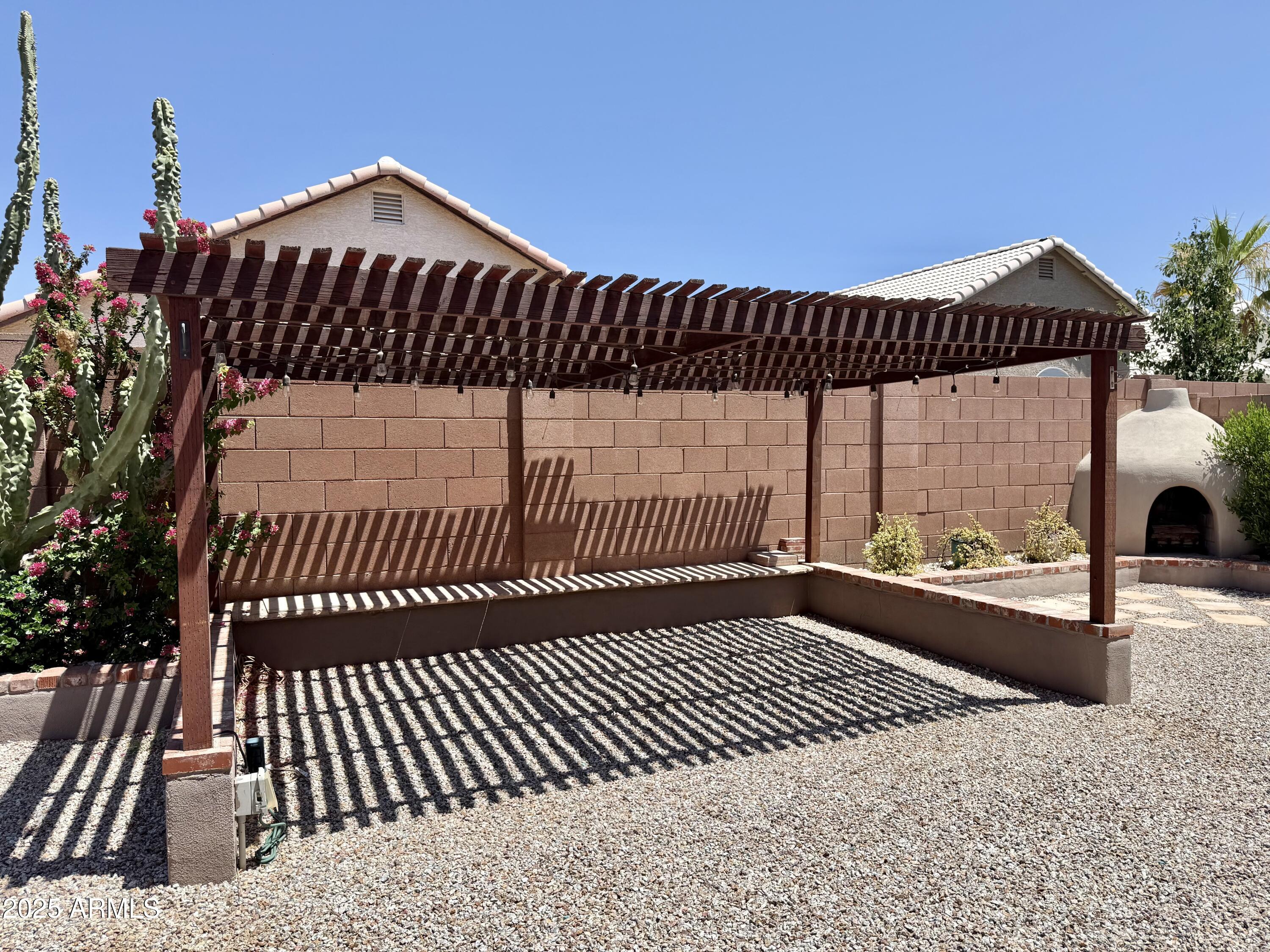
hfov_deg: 71.6
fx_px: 881
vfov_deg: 56.8
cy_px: 476
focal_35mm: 24
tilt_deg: -1.8
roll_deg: +0.5
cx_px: 635
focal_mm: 6.76
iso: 80
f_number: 1.78
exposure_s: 1/4167
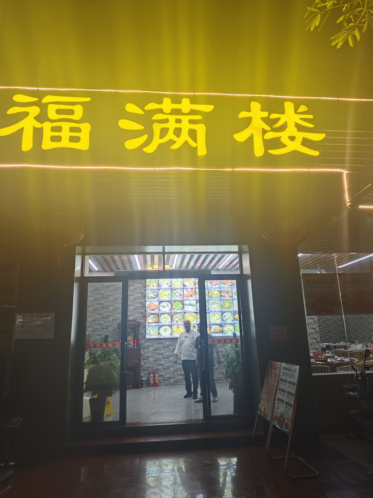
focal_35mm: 23
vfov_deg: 73.9
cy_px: 249
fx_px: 330
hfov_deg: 58.9
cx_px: 186
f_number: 1.6
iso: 320
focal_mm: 6.55
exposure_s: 1/101
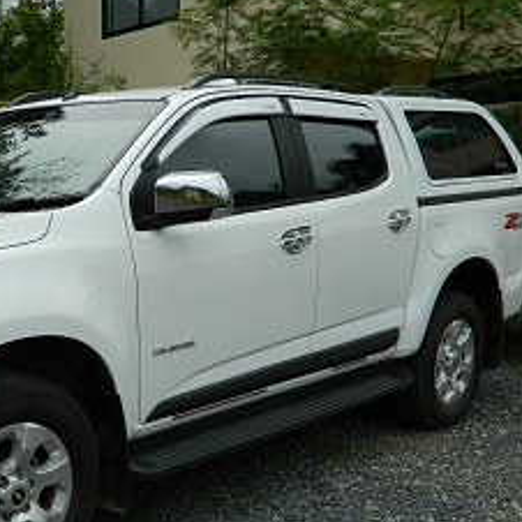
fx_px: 887
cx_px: 62
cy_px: 363
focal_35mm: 52
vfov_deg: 32.4
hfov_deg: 31.4
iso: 80
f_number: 3.2
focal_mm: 5.6
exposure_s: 1/800
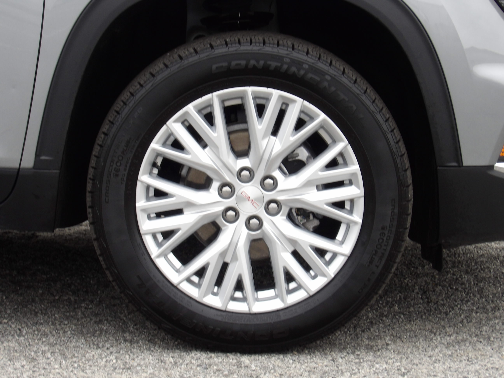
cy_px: 189
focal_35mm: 198
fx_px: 2883
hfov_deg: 10.0
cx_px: 252
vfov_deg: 7.5
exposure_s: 1/100
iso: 120
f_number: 4.5
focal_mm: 35.6
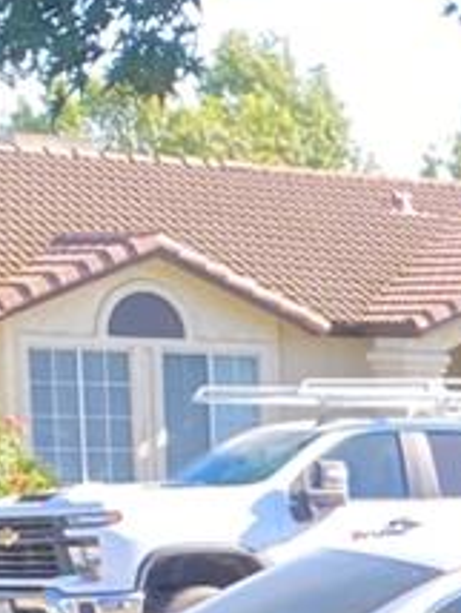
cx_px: 1198
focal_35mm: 182
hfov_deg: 7.5
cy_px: 1097
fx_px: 3225
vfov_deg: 10.2
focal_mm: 4.25
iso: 32
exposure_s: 1/128
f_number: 1.8
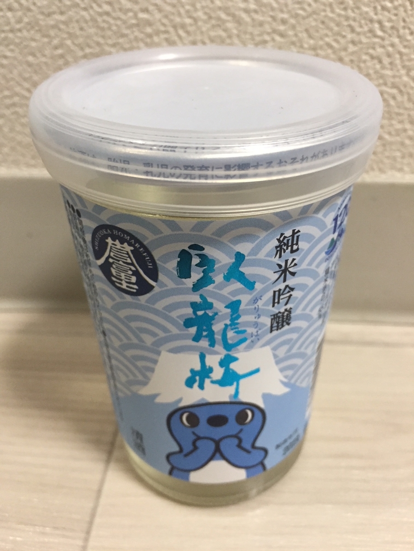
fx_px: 462
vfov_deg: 61.7
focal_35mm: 29
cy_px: 276
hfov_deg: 48.2
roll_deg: +3.8
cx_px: 207
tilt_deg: -34.2
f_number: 2.2
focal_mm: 4.15
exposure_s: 1/30
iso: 200
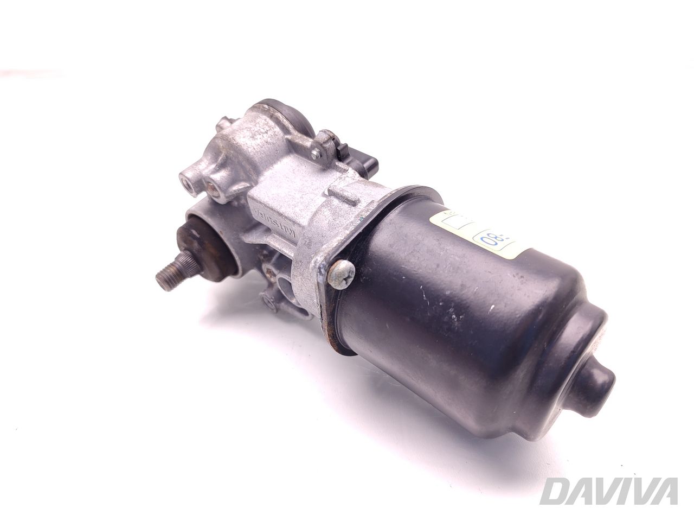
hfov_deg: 71.6
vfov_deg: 56.8
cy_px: 260
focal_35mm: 24
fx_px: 481
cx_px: 347
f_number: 1.89
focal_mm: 5.89
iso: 200
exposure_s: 1/100
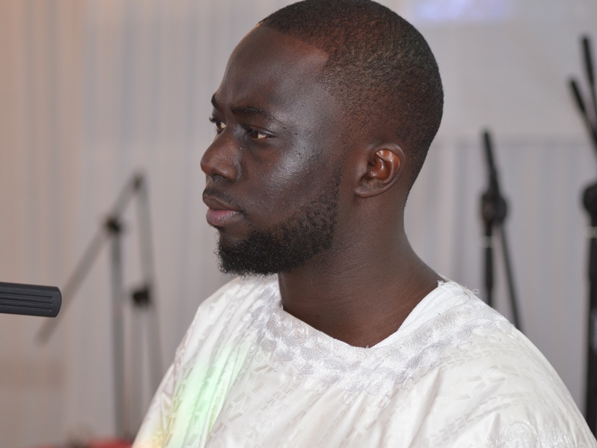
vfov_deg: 11.6
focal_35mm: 128
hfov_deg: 15.4
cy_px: 224
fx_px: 2208
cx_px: 297
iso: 800
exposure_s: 1/60
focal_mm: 78
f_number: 4
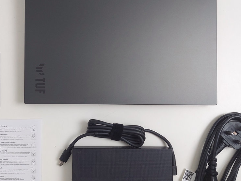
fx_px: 272
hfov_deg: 47.3
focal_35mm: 39
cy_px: 89
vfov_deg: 36.8
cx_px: 88
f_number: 1.8
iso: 40
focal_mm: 5.23
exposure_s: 1/100
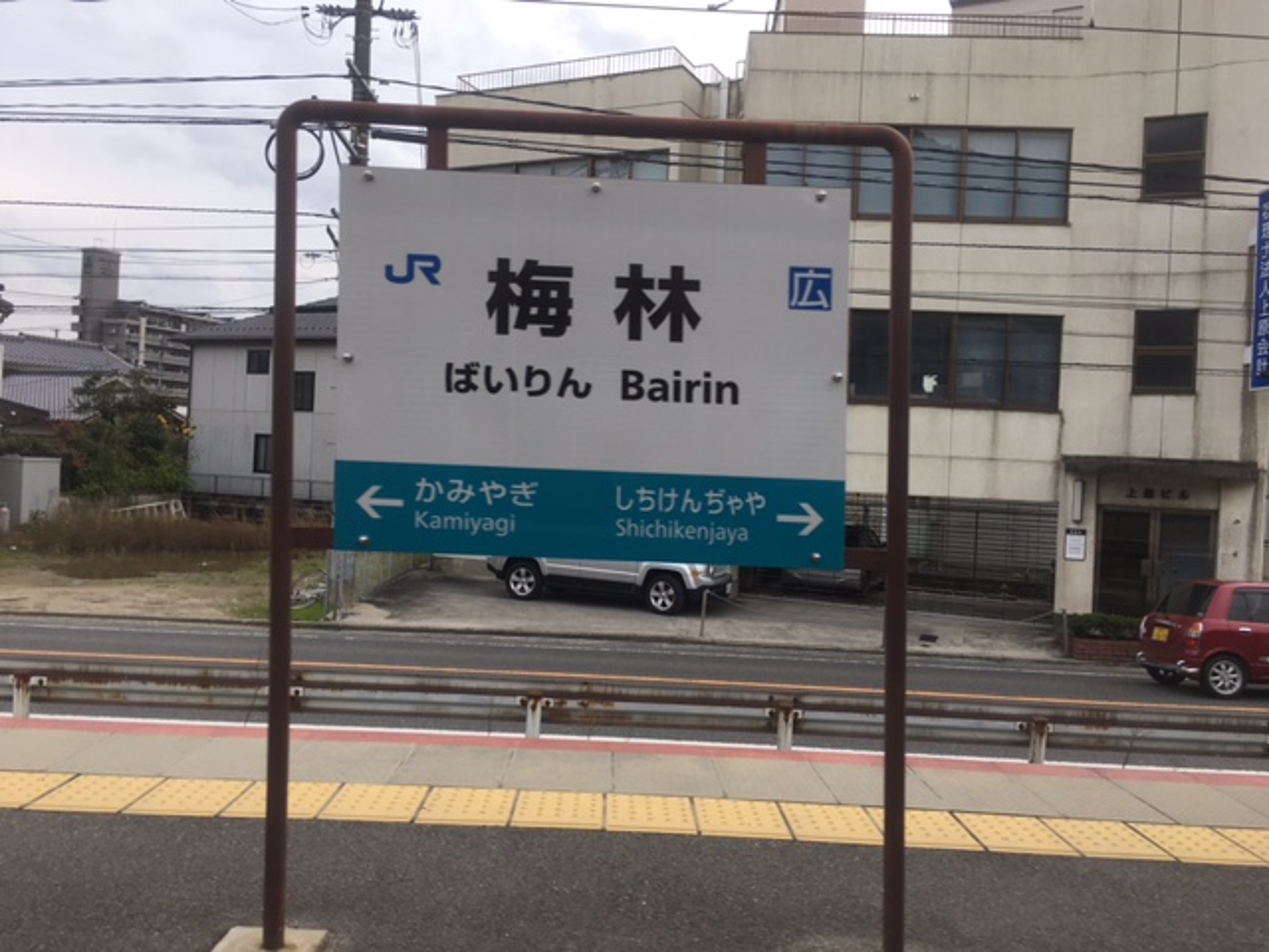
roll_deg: +0.1
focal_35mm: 29
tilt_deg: +0.2
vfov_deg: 48.2
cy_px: 476
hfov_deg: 61.7
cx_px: 634
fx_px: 1063
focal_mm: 4.15
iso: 25
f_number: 2.2
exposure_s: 1/400
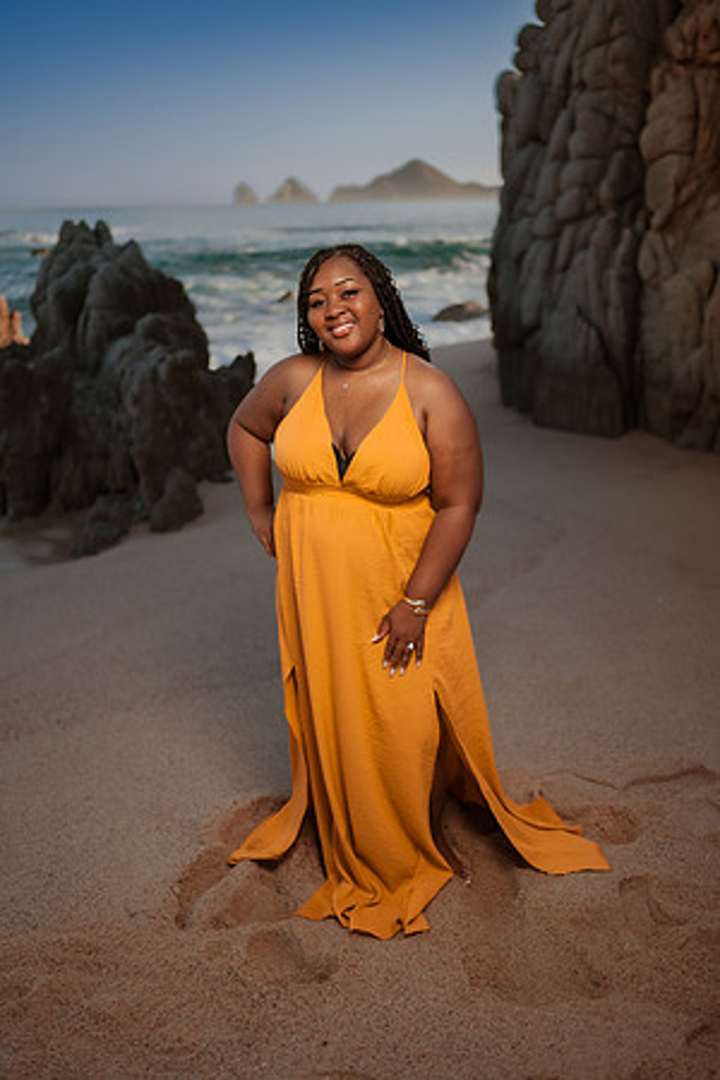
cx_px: 360
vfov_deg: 54.4
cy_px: 540
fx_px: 1050
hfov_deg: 37.9
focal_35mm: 35
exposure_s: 1/2500
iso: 100
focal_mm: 35
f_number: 1.8
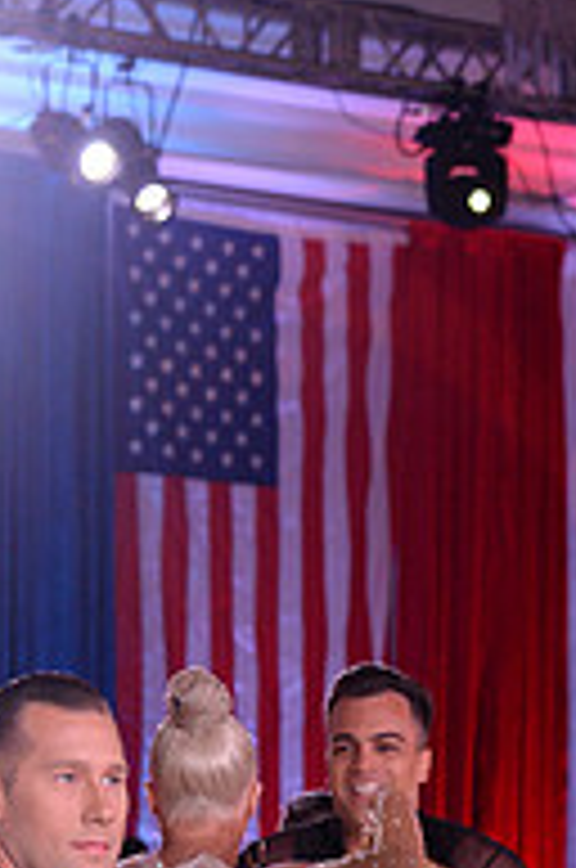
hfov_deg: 5.9
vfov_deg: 8.7
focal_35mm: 234
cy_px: 1165
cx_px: 308
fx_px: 5636
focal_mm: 78
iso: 2000
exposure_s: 1/250
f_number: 5
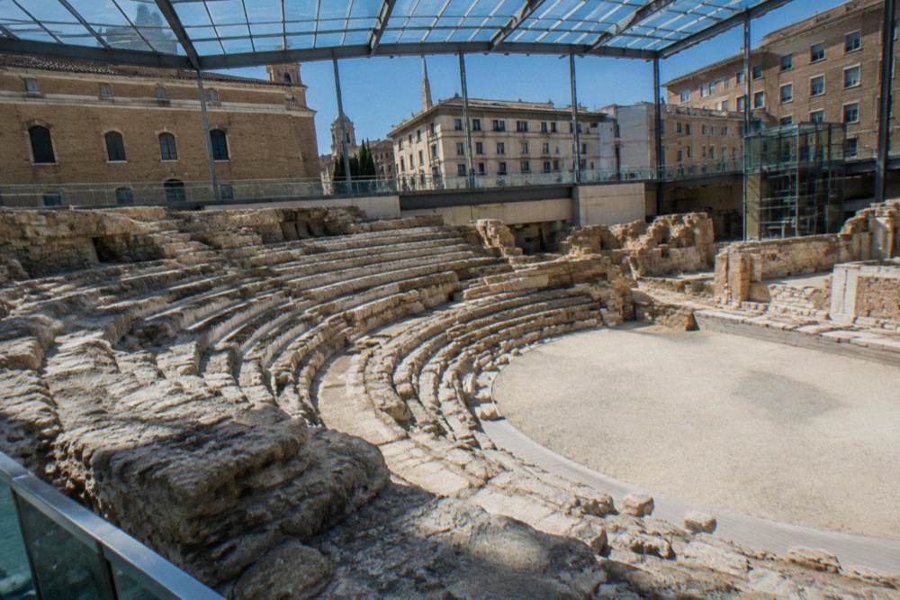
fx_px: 875
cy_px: 300
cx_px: 450
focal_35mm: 35
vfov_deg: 37.8
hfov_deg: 54.5
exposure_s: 1/500
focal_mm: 35
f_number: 7.1
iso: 400
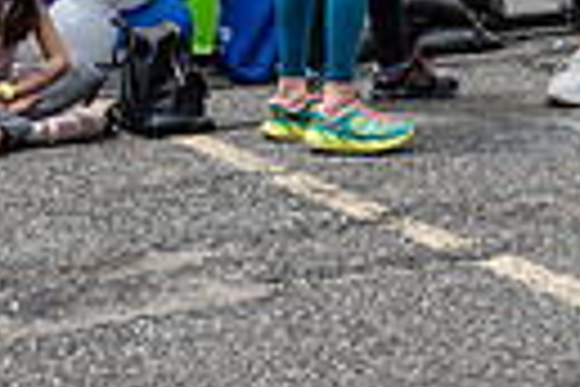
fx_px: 2030
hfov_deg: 15.6
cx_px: 710
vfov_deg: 10.3
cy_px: -290
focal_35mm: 126
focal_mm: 28
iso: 400
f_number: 5.6
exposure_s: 1/1600
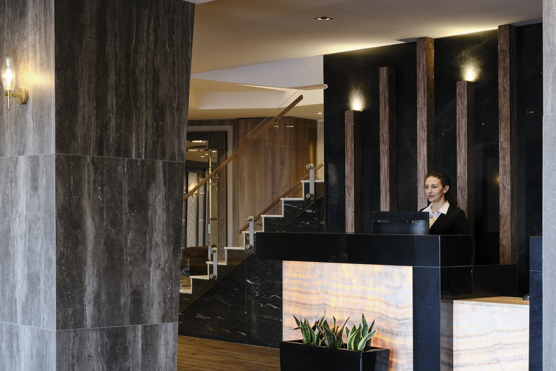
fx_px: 973
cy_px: 191
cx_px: 276
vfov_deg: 21.6
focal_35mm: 63
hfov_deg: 31.9
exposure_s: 1/3
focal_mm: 40.7
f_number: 9
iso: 400
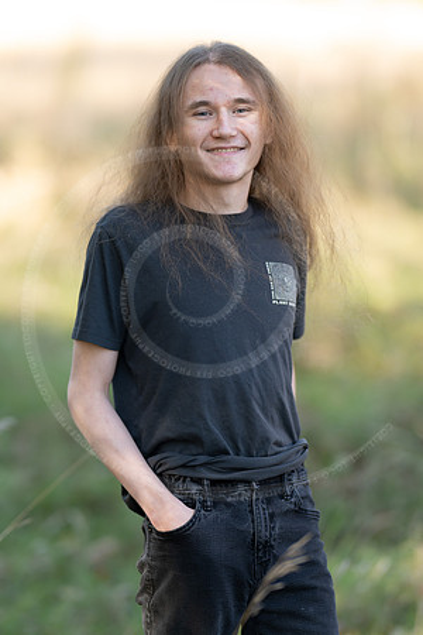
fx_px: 2238
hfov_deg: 10.8
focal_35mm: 127
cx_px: 212
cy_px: 318
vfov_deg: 16.1
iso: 80
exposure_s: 1/500
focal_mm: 85
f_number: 1.3
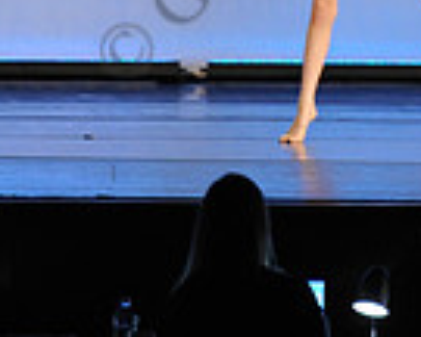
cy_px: -206
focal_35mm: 805
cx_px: 396
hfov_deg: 2.4
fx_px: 10030
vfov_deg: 1.9
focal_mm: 200
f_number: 2.8
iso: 2000
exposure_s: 1/400
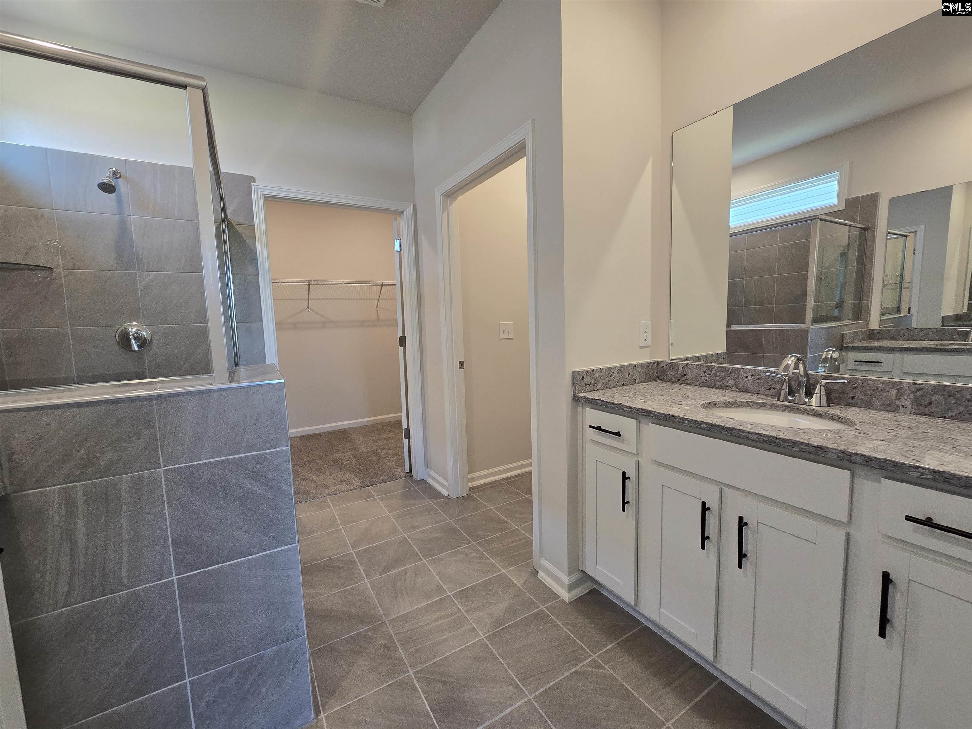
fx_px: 365
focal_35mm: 13
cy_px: 364
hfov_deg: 106.2
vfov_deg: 89.9
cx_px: 486
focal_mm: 2.2
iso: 160
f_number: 2.2
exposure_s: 1/60
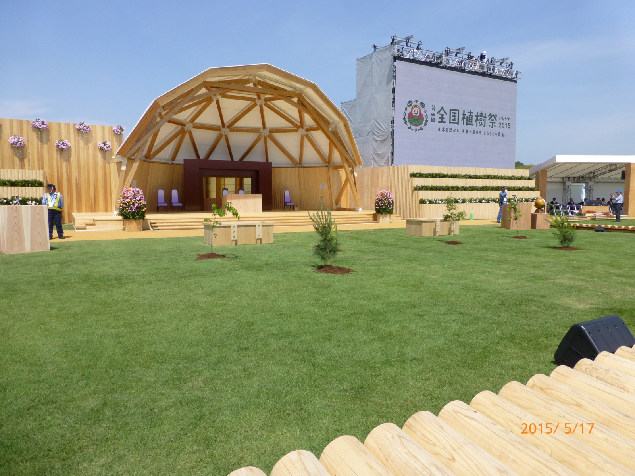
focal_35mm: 24
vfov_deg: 56.8
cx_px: 318
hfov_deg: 71.6
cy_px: 238
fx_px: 440
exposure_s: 1/1000
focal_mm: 4.3
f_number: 4
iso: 100
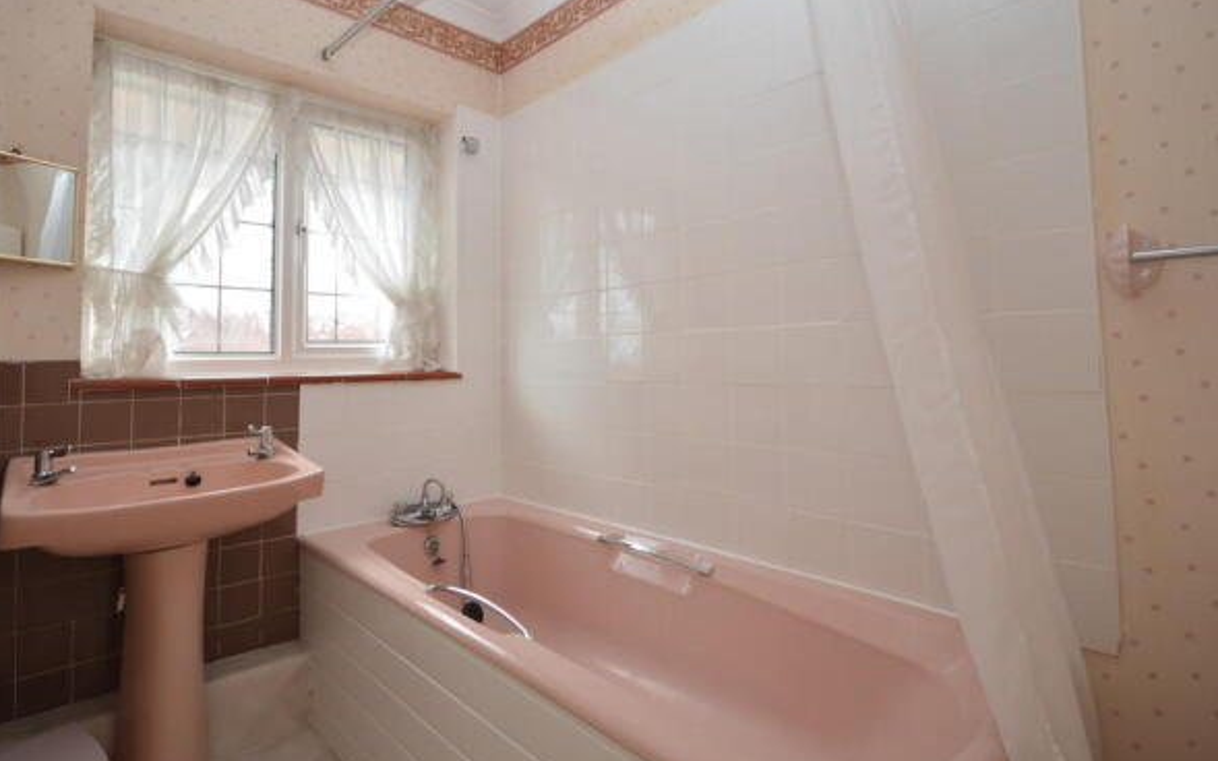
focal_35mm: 17
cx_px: 573
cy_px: 327
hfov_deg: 94.3
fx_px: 564
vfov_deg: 67.7
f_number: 4
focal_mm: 10
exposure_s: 1/60
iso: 400
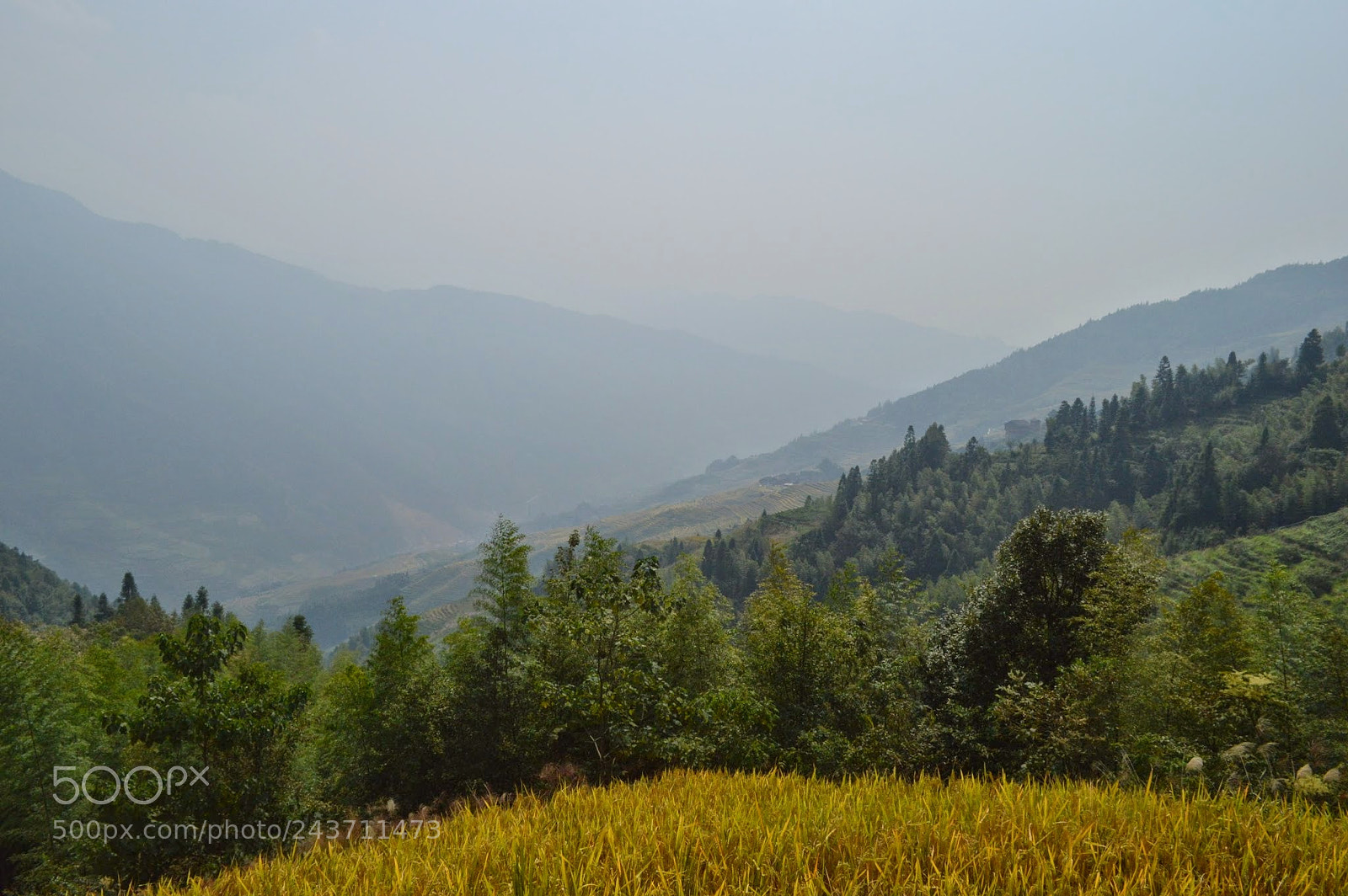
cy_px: 448
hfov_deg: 67.4
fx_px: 1010
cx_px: 674
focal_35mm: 27
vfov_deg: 47.9
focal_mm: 18
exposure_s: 1/4000
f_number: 8
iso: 560
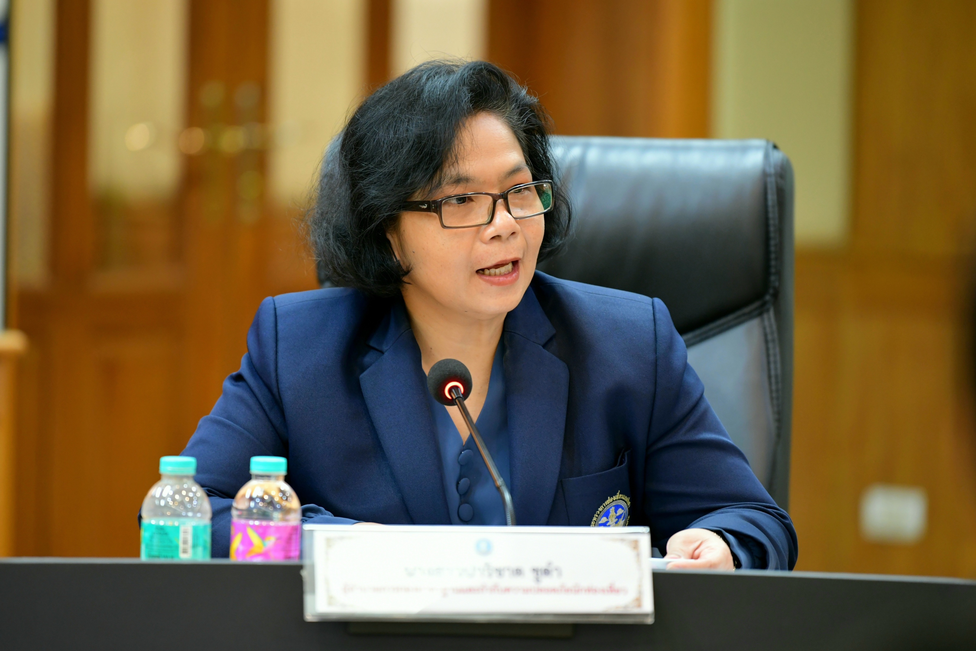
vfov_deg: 6.9
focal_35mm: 200
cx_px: 488
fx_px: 5423
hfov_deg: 10.3
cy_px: 326
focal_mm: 200
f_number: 2.8
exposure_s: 1/100
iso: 1600
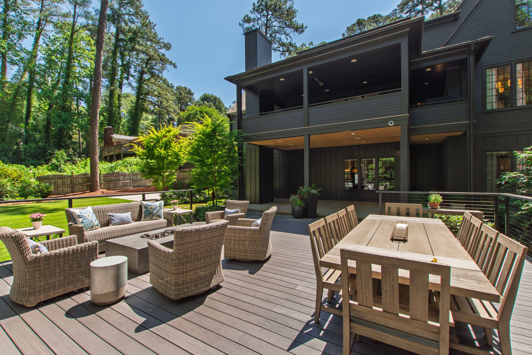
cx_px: 266
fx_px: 222
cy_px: 178
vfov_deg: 77.3
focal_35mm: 15
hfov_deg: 100.4
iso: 100
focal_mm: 10
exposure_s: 1/160
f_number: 8
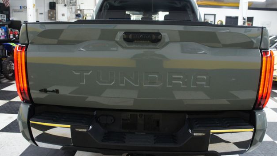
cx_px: 141
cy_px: 70
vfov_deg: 40.1
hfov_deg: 66.1
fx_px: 213
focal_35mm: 29
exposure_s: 1/30
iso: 500
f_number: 3.5
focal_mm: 18
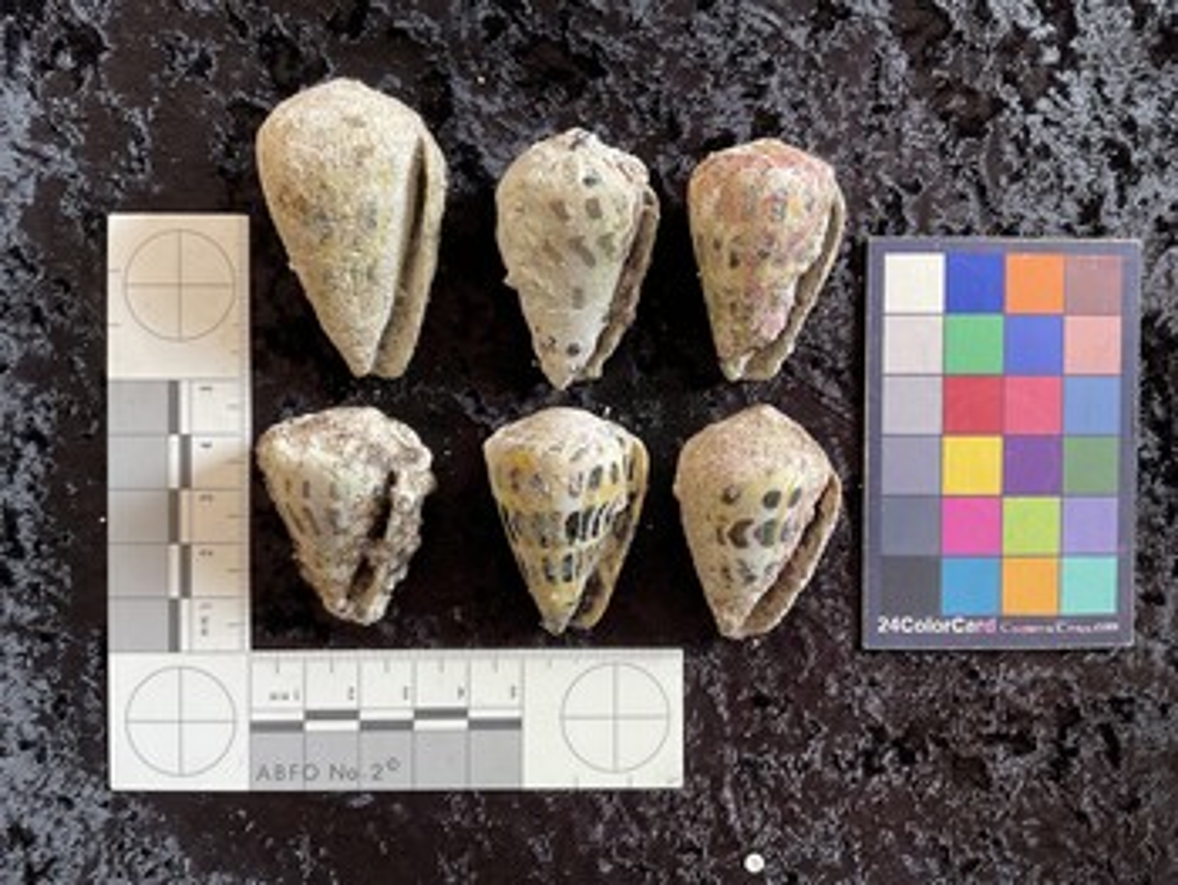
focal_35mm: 29
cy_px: 442
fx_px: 988
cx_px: 589
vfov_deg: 48.3
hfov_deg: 61.6
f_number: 1.8
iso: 64
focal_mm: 3
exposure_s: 1/120
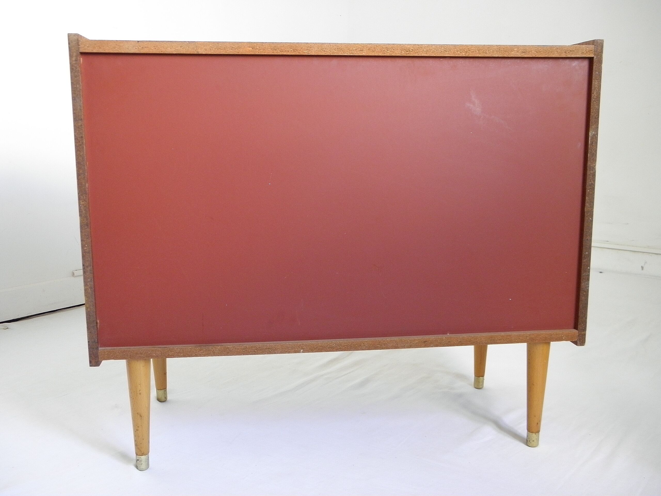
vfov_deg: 39.7
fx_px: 687
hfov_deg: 51.4
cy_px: 248
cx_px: 330
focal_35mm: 36
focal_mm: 6.4
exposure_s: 1/10
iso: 200
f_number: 3.7
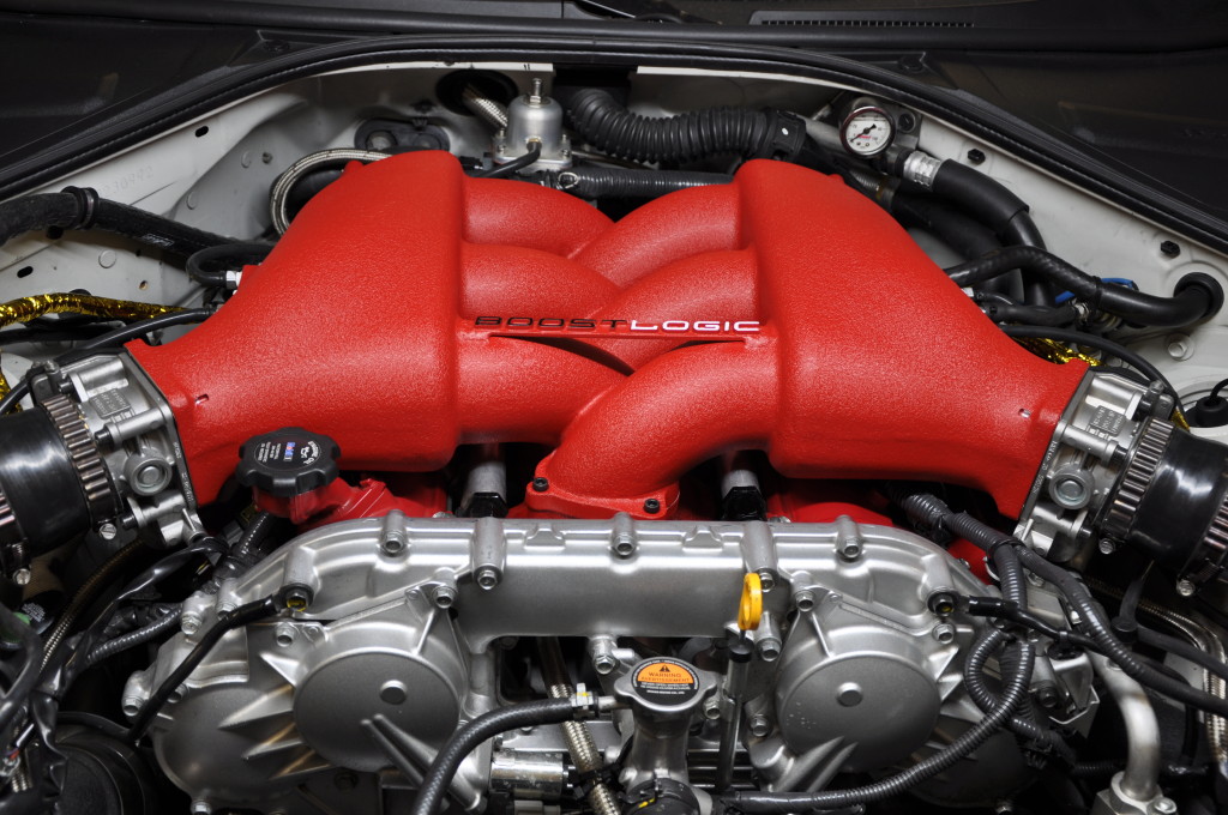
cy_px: 408
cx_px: 614
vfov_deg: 26.4
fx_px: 1737
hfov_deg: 38.9
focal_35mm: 51
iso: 200
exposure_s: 1/13
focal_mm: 34
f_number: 4.2
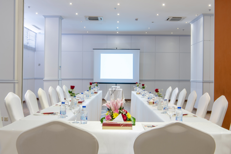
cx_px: 116
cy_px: 77
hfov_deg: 48.5
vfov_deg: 33.4
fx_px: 257
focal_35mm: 40
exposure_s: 4
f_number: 13
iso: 72
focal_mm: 40
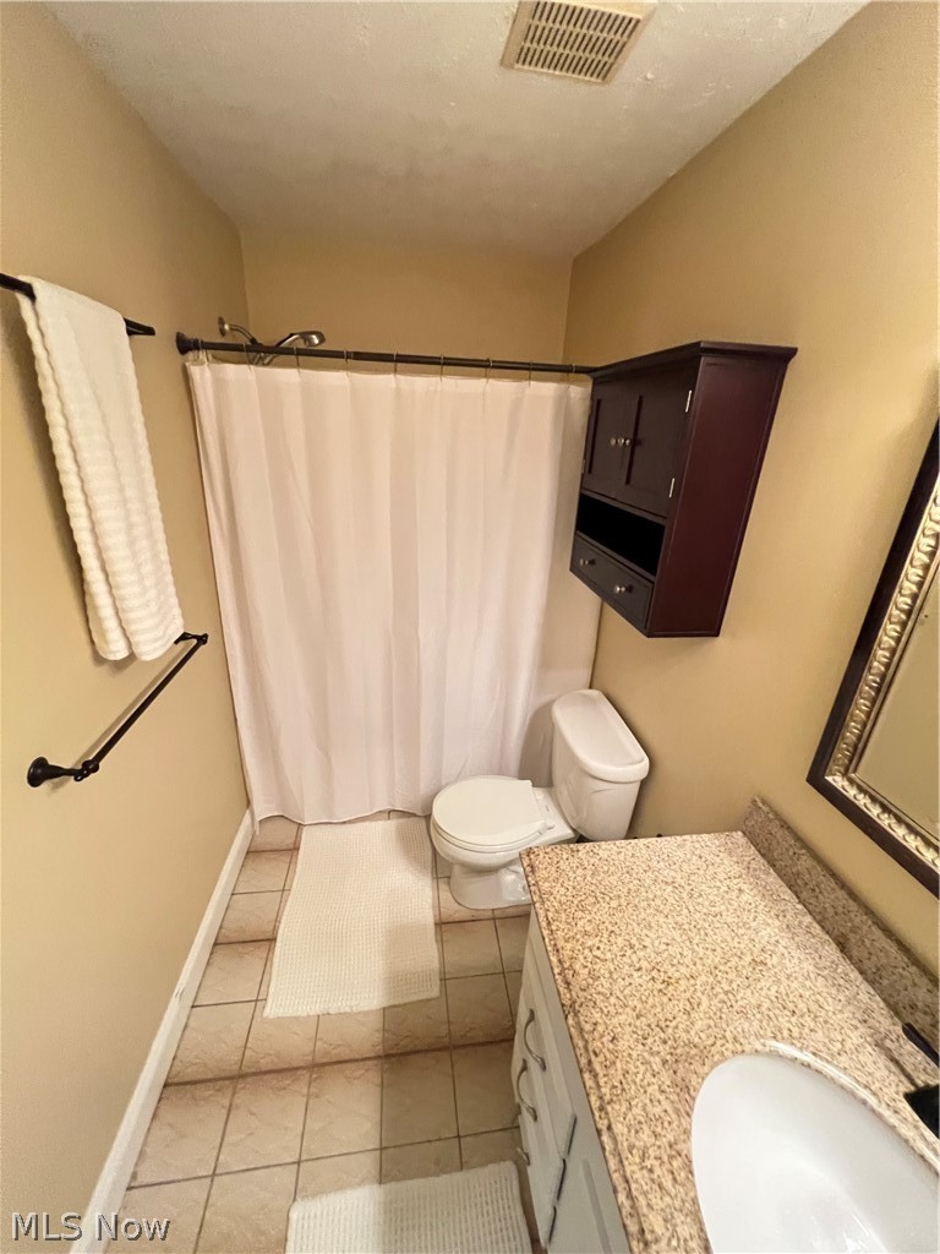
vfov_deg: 106.2
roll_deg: -1.2
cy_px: 627
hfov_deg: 89.9
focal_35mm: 13
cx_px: 470
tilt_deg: -22.8
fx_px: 471
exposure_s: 1/60
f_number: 1.8
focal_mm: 1.57
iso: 640
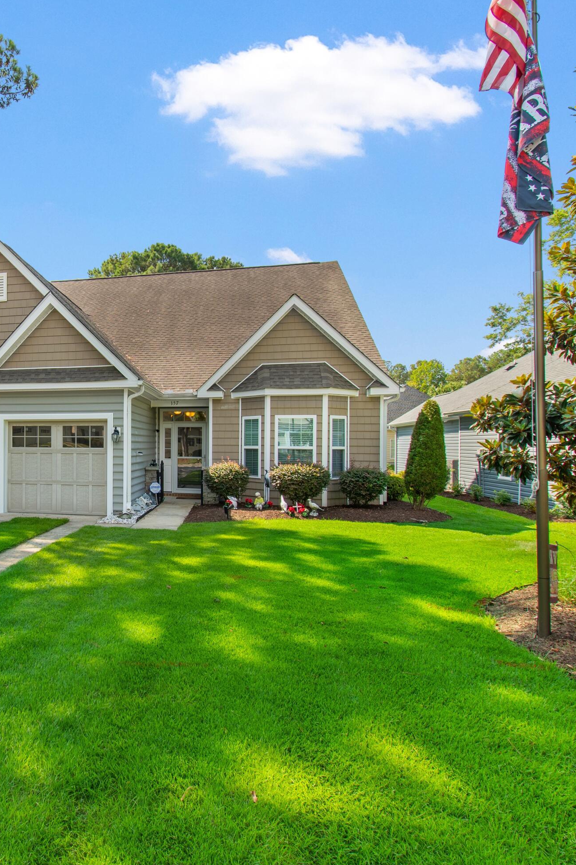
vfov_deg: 76.1
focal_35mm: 23
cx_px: 70
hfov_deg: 49.7
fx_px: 552
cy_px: 438
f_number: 8
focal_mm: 10
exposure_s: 1/160
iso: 100
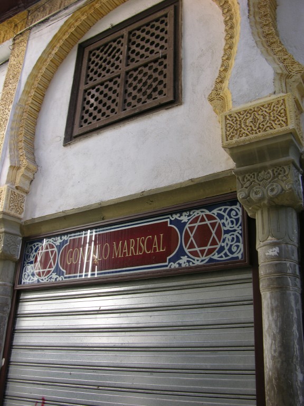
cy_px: 203
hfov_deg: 40.7
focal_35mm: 35
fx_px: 410
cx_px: 152
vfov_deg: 52.6
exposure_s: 1/51.1
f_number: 3.2
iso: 50
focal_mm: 8.9
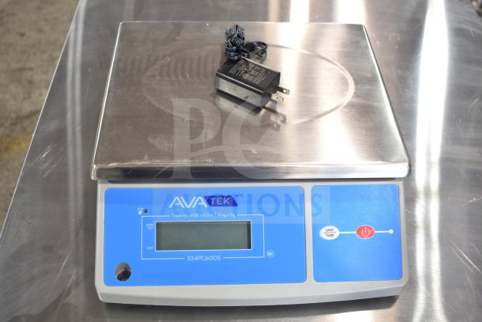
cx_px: 241
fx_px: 482
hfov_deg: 53.1
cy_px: 161
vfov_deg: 36.9
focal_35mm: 36
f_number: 4
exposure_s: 1/40
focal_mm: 24
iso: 360
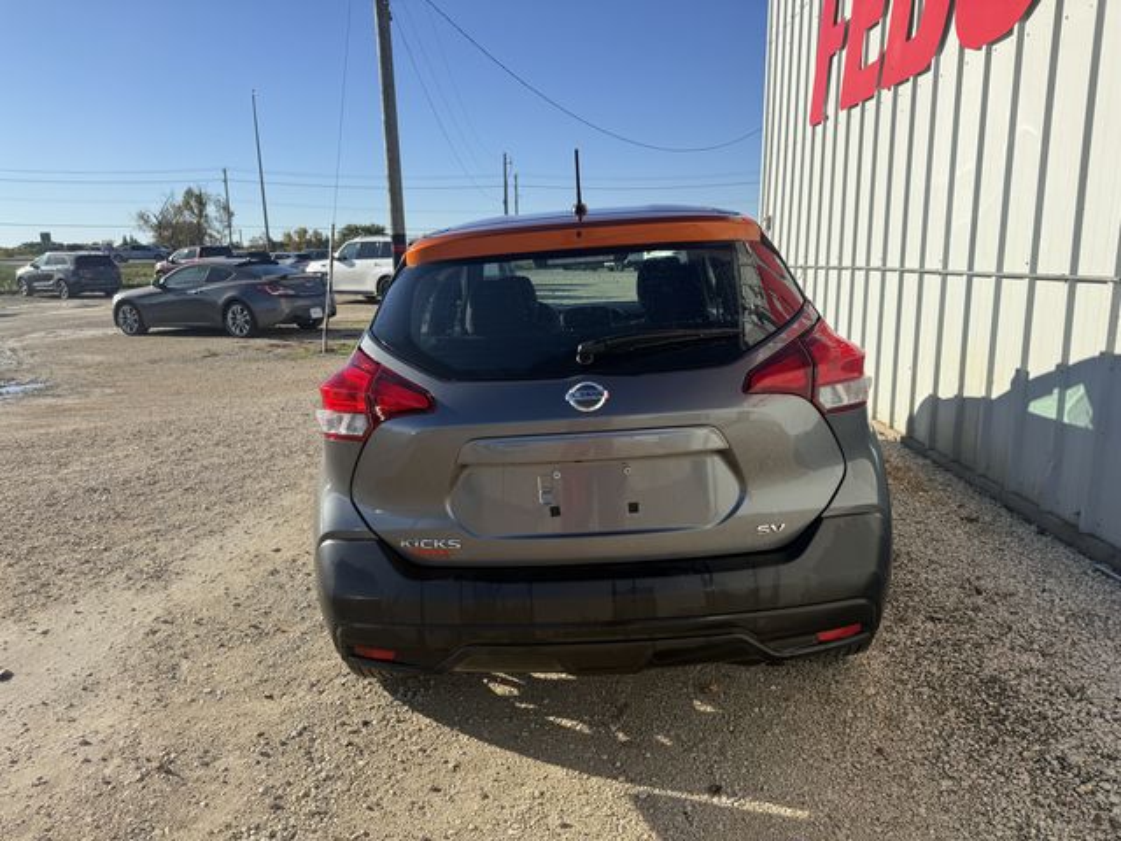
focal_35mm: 24
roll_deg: +1.1
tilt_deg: -11.2
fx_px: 777
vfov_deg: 56.8
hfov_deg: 71.6
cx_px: 560
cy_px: 420
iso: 80
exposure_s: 1/4405
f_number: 1.78
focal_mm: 6.76
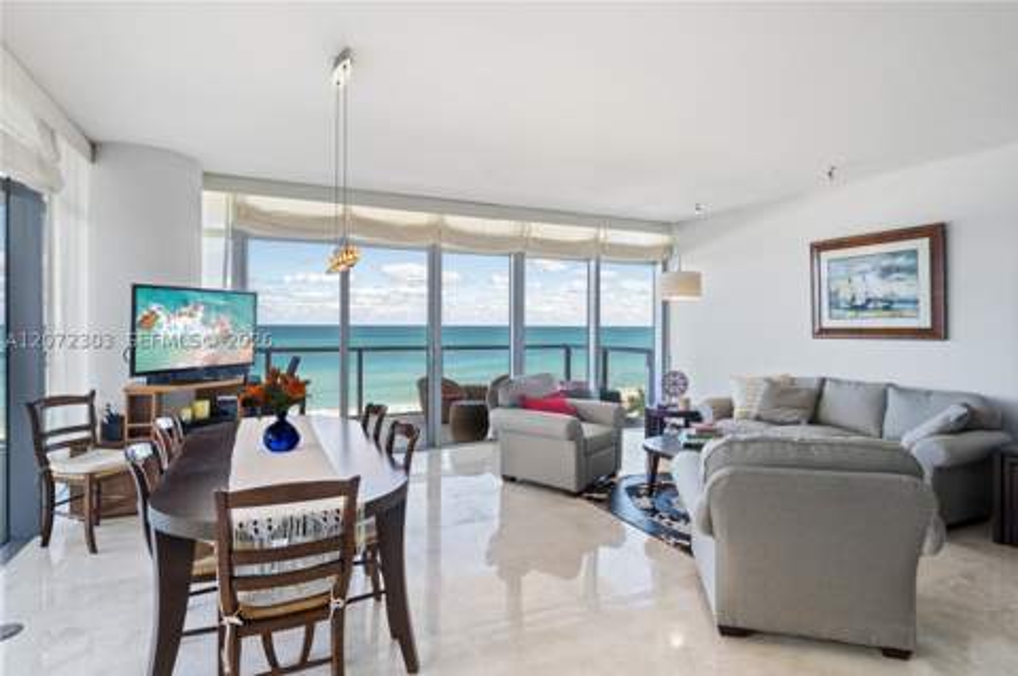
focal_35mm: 18
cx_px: 509
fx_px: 508
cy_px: 338
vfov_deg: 67.3
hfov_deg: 90.1
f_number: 8
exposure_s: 1/20
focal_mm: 18
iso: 400
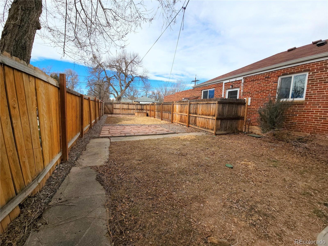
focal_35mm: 13
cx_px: 164
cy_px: 123
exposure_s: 1/1156
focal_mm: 2.2
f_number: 2.2
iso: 50
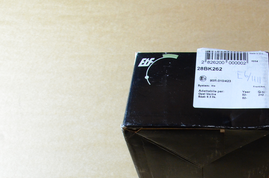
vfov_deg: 22.6
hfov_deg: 33.1
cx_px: 213
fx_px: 440
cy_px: 145
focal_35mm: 59
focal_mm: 22
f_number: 11
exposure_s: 1/60
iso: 2500
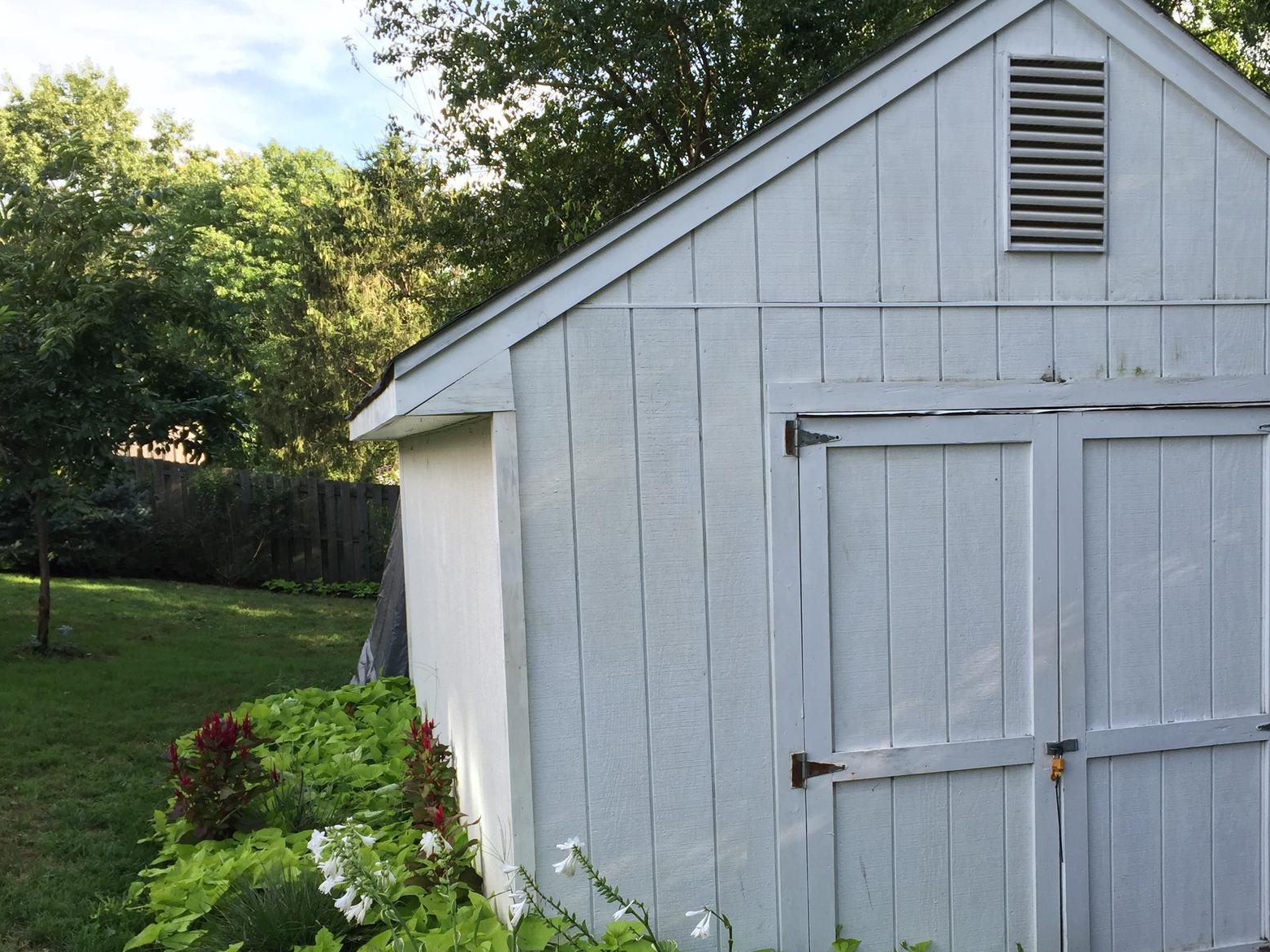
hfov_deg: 48.8
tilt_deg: -6.6
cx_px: 736
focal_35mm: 38
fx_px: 1394
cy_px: 612
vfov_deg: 37.4
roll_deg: +2.2
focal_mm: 4.15
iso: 32
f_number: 2.2
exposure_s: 1/260
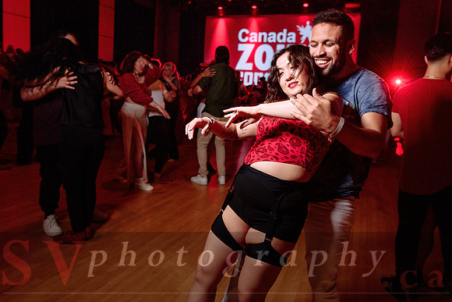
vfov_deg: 46.0
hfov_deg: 65.0
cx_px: 223
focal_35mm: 28
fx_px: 354
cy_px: 129
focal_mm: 24
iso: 1000
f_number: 3.5
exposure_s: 1/40
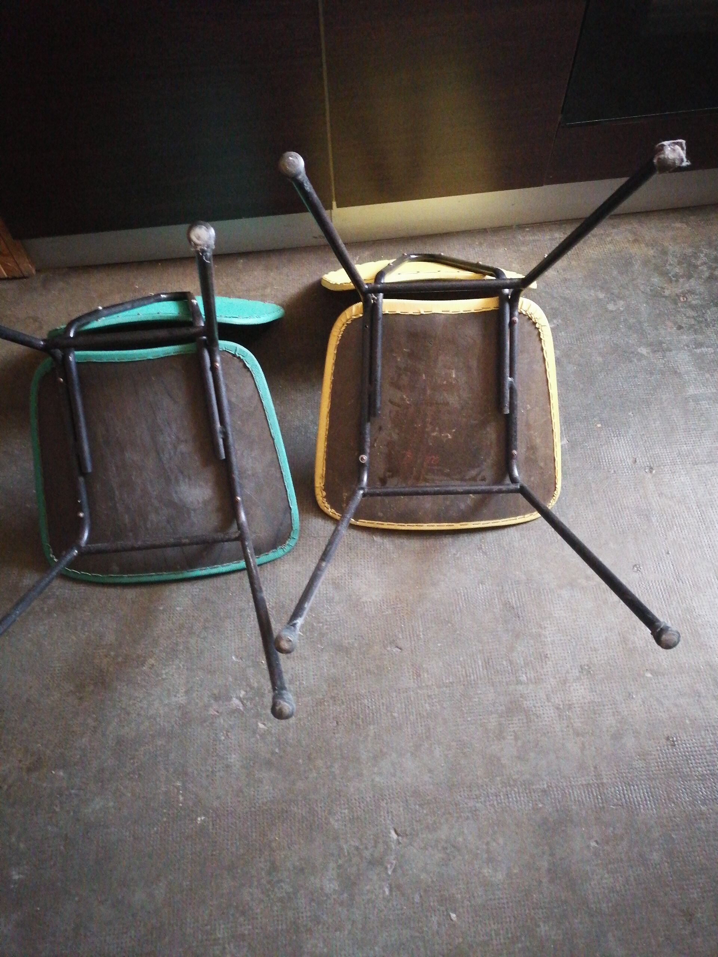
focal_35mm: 27
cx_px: 359
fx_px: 747
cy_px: 478
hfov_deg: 51.4
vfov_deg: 65.3
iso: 2176
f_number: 1.8
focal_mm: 5.3
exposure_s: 1/20
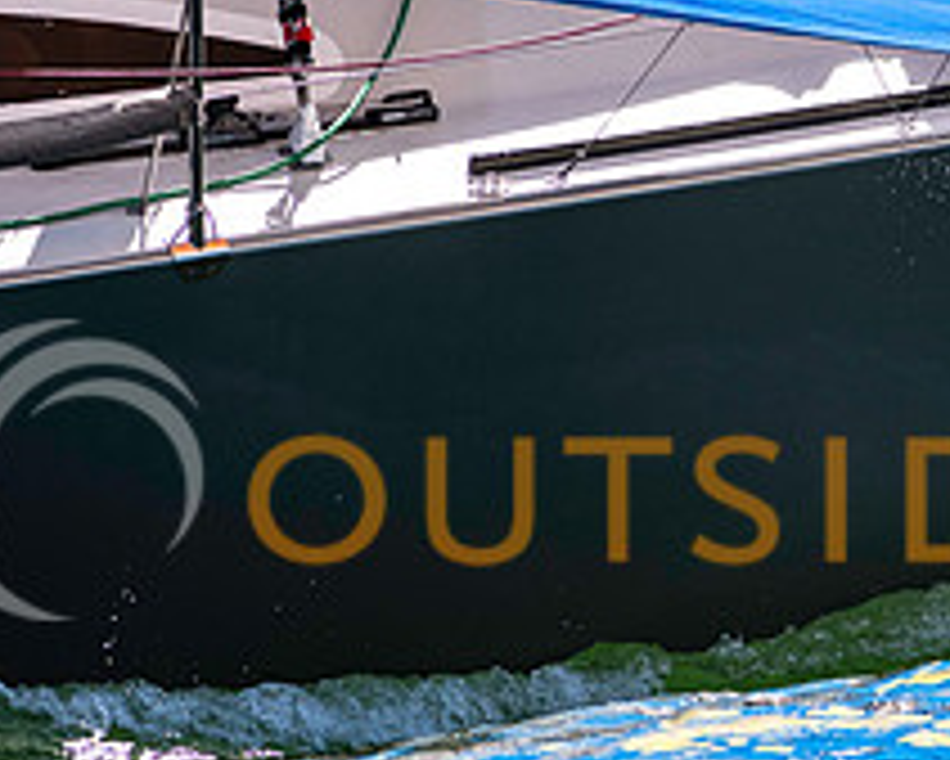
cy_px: 470
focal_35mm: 1163
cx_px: 1216
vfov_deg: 1.3
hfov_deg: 1.7
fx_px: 32714
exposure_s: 1/3200
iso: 250
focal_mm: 300
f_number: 5
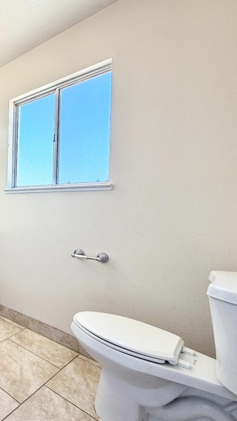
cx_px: -45
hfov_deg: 39.4
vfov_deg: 83.8
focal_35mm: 21
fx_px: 234
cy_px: 207
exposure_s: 1/120
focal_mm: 2.22
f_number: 2.2
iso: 200
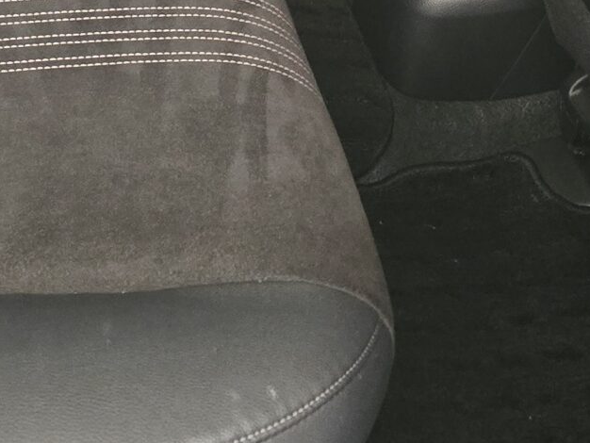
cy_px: -409
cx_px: -2
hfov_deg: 20.2
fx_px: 1603
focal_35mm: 94
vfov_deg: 13.7
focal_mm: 6.3
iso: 1600
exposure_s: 1/60
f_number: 1.7
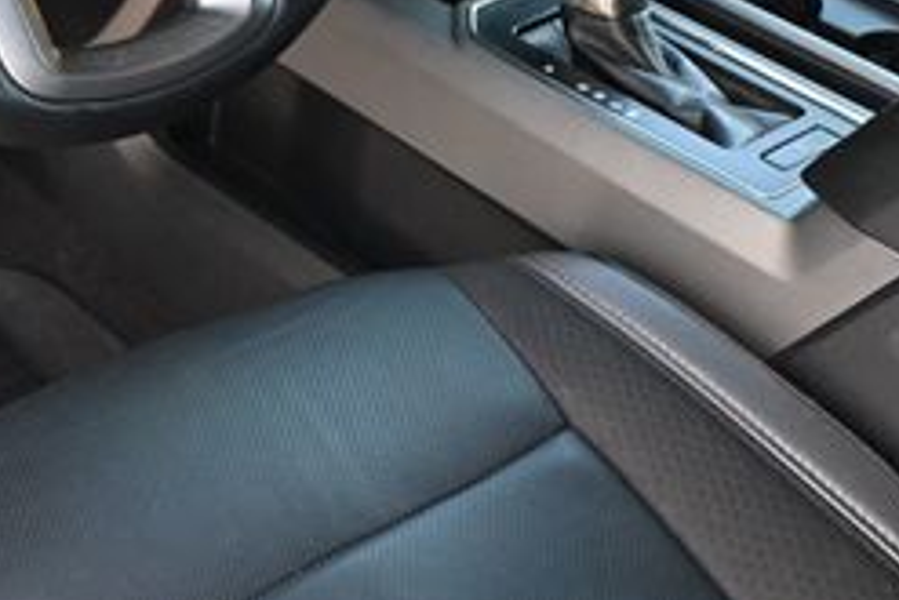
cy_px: -25
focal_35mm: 76
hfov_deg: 26.4
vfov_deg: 17.6
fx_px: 1890
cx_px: 215
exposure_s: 1/125
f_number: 3.8
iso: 500
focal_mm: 19.5
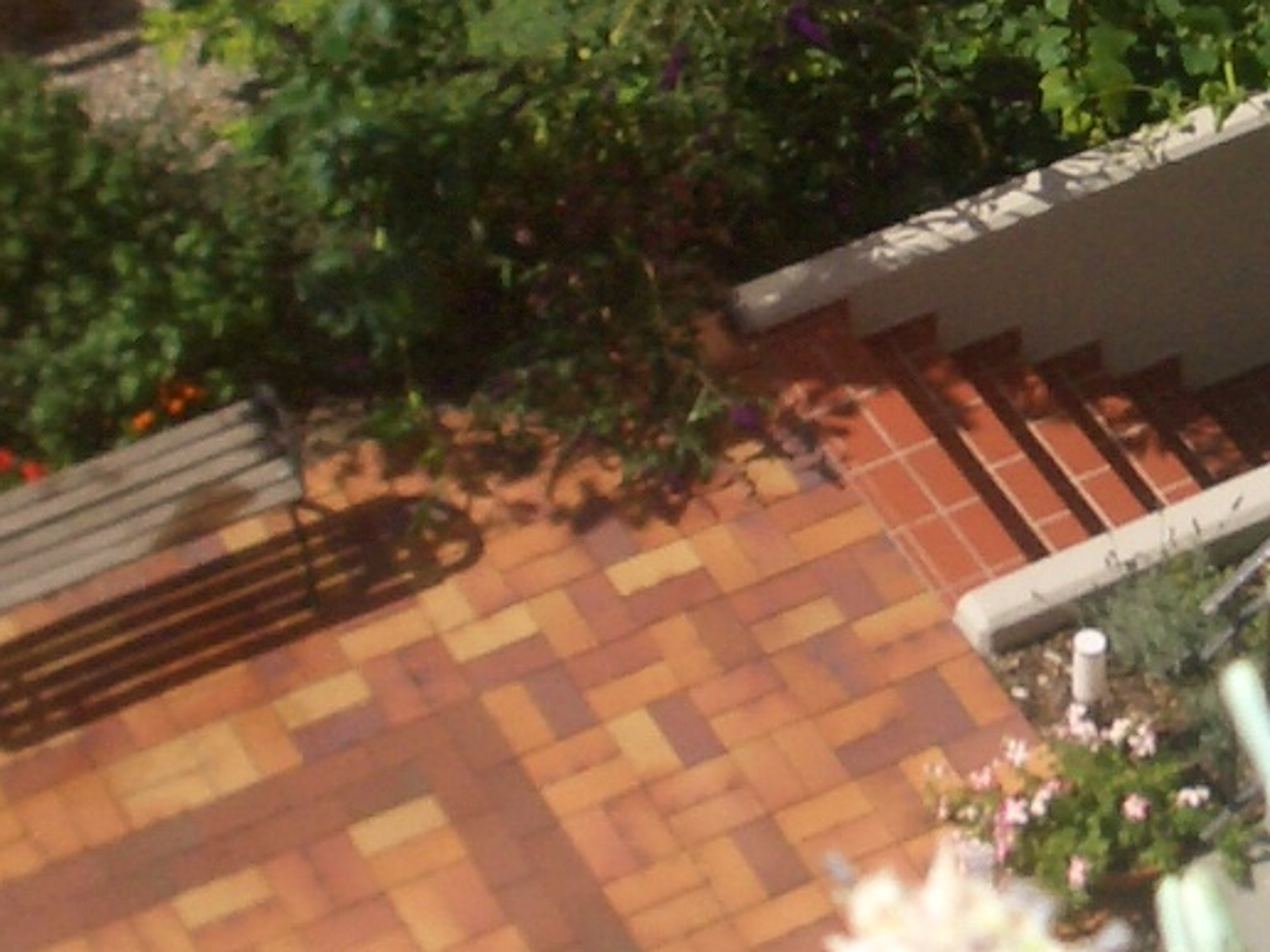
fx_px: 5100
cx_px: 1137
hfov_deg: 14.1
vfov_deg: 10.6
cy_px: -44
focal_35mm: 139
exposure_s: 1/640
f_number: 4.3
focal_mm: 5.8
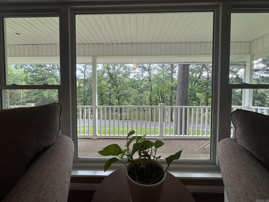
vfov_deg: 85.7
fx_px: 109
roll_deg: -0.3
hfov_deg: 102.1
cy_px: 101
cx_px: 134
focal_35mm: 14
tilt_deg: -3.5
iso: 40
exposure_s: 1/163
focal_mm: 2.22
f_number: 2.2
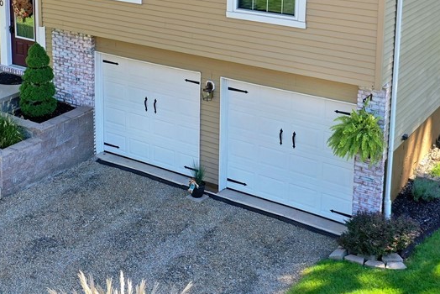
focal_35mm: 58
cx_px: 155
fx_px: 709
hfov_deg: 34.2
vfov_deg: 22.4
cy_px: -9
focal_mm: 10.26
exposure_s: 1/120
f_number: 4
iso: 100
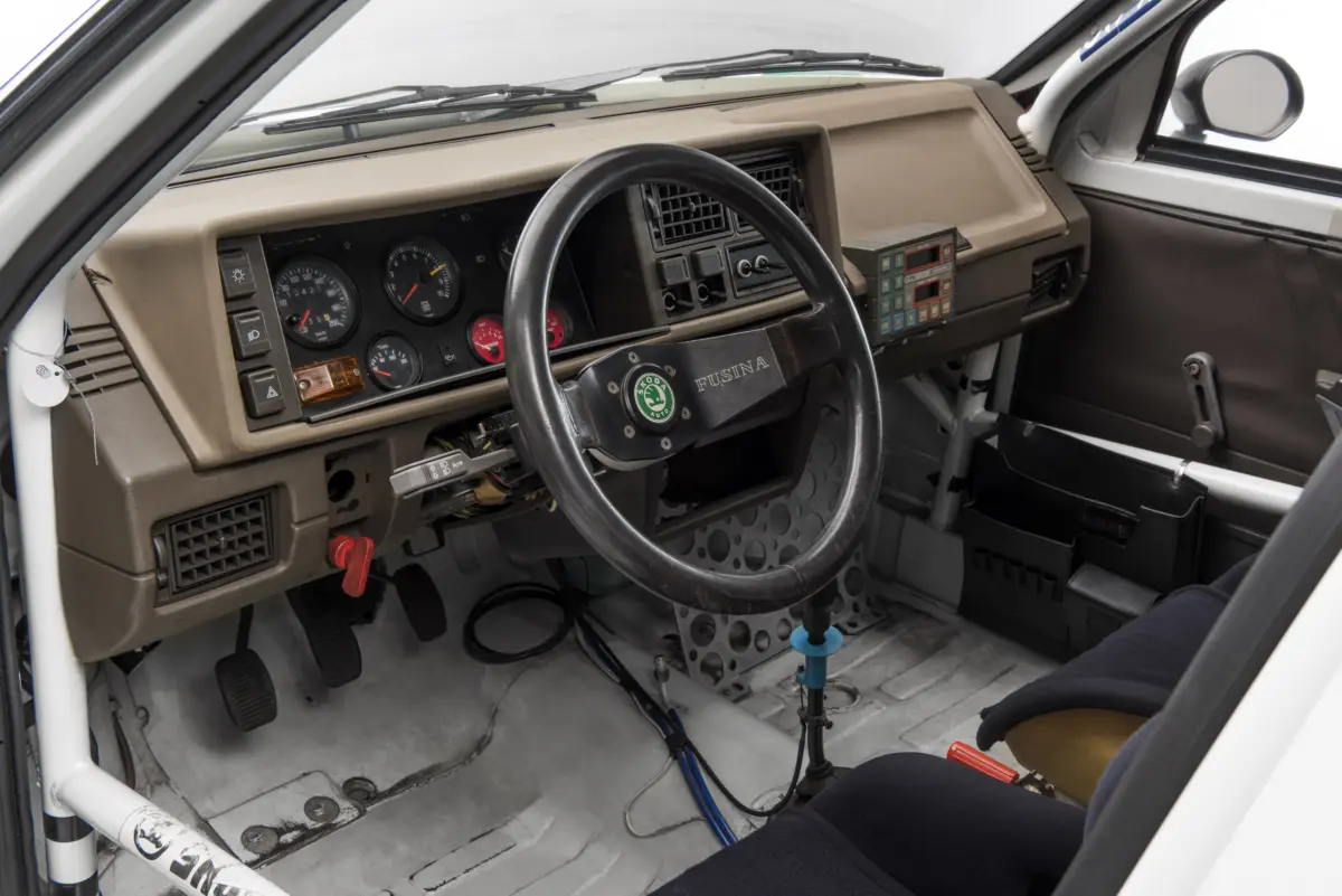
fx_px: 1641
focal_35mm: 44
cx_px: 671
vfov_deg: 30.5
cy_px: 448
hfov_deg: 44.5
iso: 100
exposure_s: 8
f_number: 14
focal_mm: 44
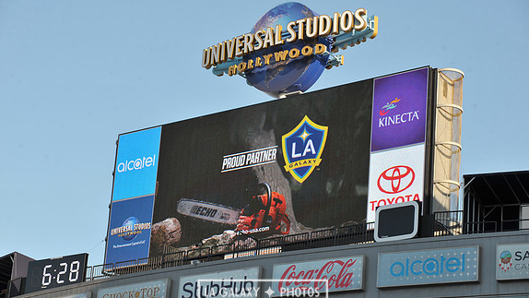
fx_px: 1557
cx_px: 263
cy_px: 153
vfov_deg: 10.9
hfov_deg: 19.3
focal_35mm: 111
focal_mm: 105
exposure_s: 1/250
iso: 200
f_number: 8
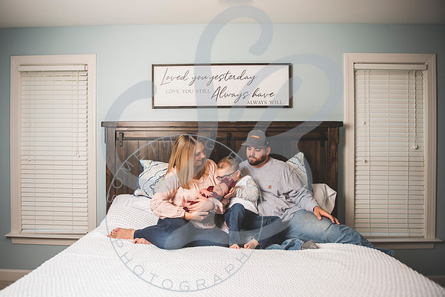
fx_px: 326
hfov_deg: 68.6
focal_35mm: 26
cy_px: 138
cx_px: 203
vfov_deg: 49.0
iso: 100
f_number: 2.8
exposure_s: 1/100
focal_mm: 24
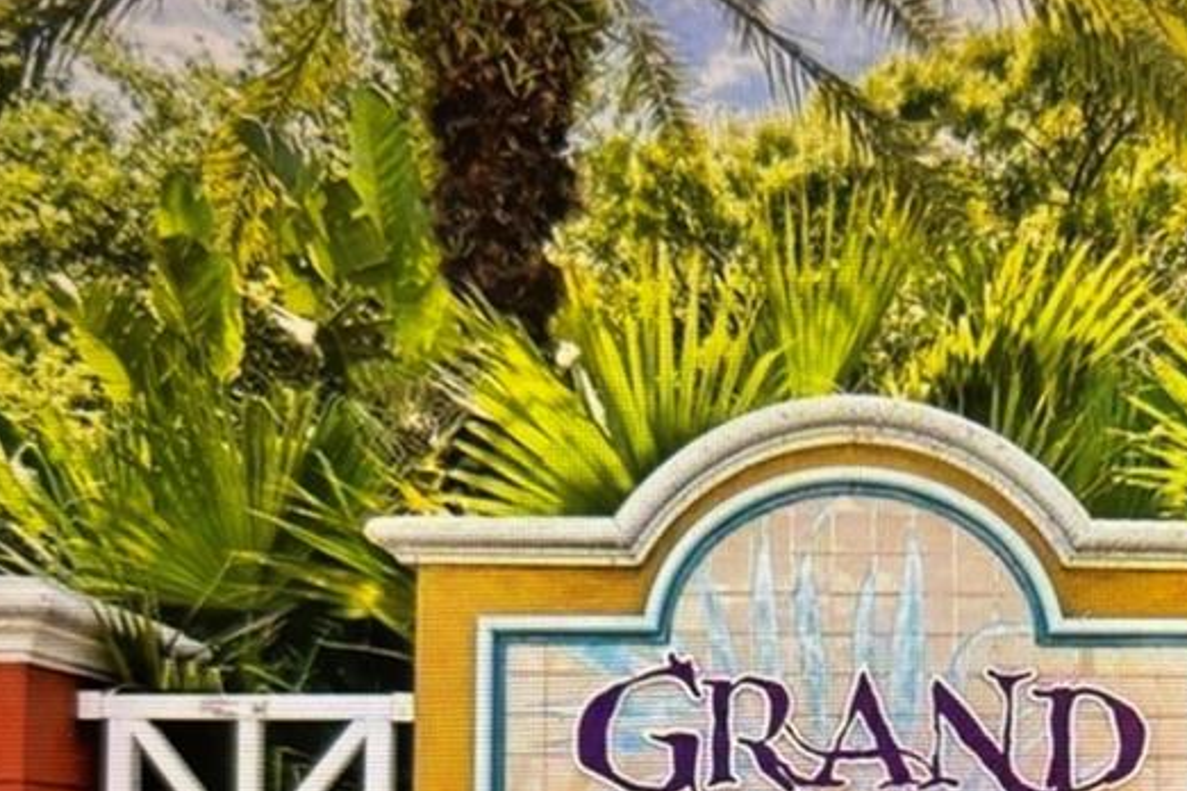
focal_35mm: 53
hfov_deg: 36.4
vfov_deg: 23.9
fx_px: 1747
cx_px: 930
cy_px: 864
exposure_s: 1/60
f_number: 1.6
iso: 160
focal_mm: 5.96
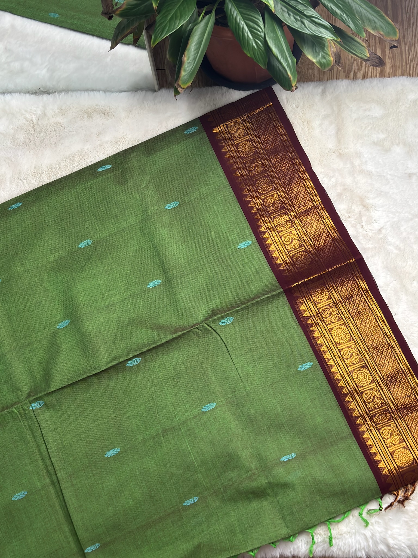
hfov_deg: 30.3
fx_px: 773
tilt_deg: -72.4
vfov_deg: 39.7
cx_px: 209
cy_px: 279
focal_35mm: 48
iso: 64
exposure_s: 1/50
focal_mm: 5.96
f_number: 1.6
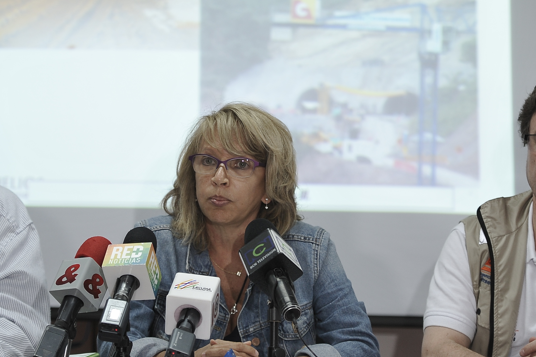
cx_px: 229
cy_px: 71
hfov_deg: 11.1
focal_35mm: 185
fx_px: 2752
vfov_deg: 7.4
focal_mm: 102
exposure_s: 1/160
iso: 1000
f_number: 2.8
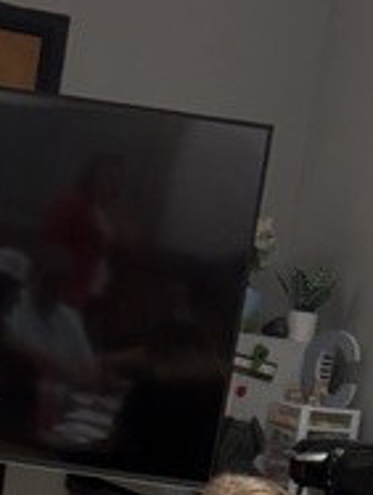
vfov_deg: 12.5
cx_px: 3
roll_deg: -8.2
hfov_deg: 10.4
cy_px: 924
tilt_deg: -16.1
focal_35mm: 142
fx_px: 2033
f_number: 1.6
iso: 80
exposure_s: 1/60
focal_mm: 5.96
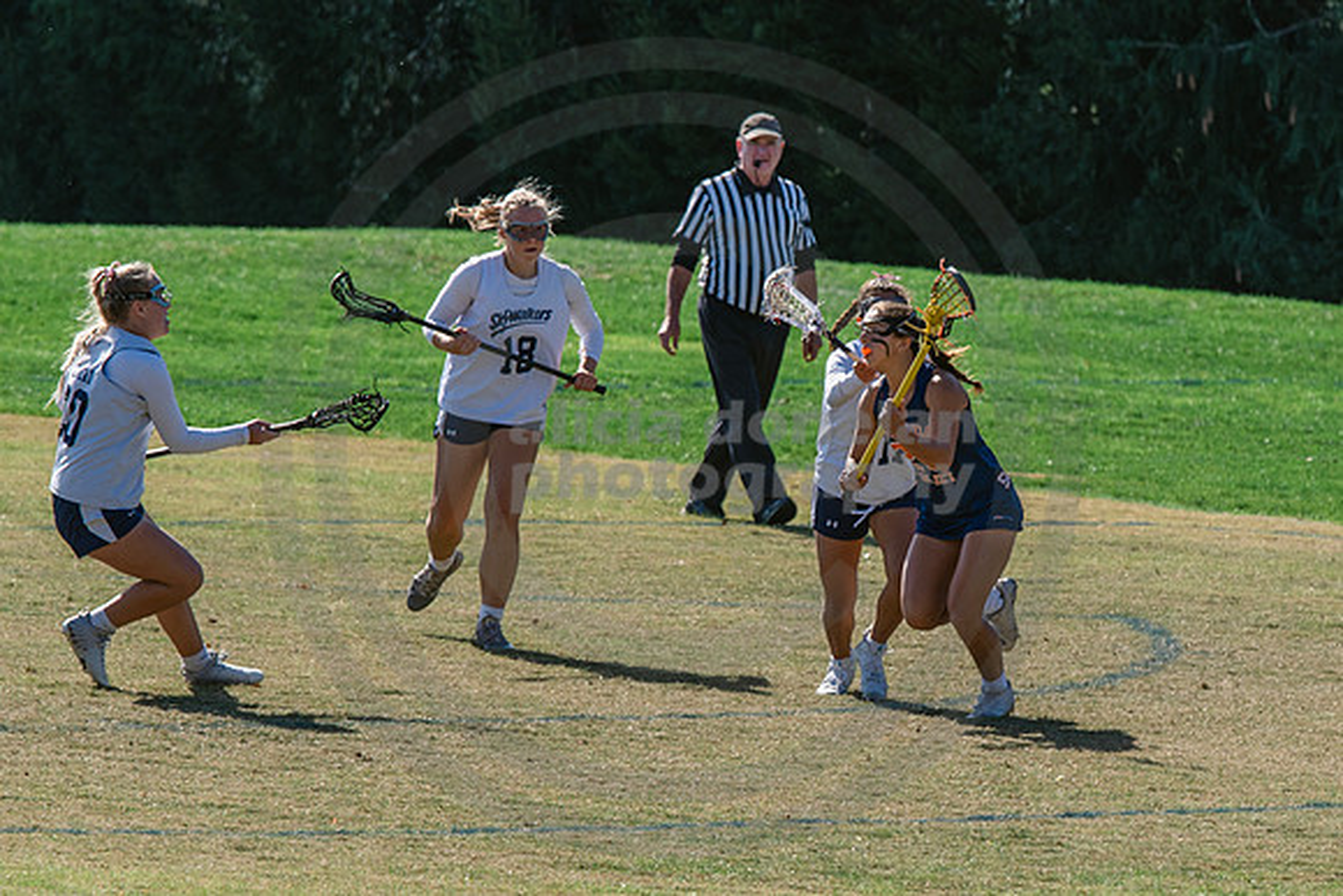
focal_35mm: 421
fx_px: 15706
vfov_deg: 3.3
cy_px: 576
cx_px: 825
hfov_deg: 4.9
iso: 250
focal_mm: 200
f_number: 5
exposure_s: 1/1600
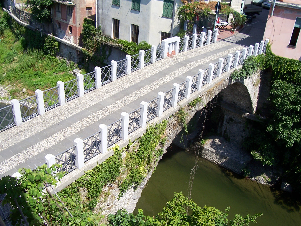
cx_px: 150
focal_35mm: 34
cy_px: 113
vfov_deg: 41.8
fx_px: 296
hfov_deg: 54.0
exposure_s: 1/350
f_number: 5.6
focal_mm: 5.6
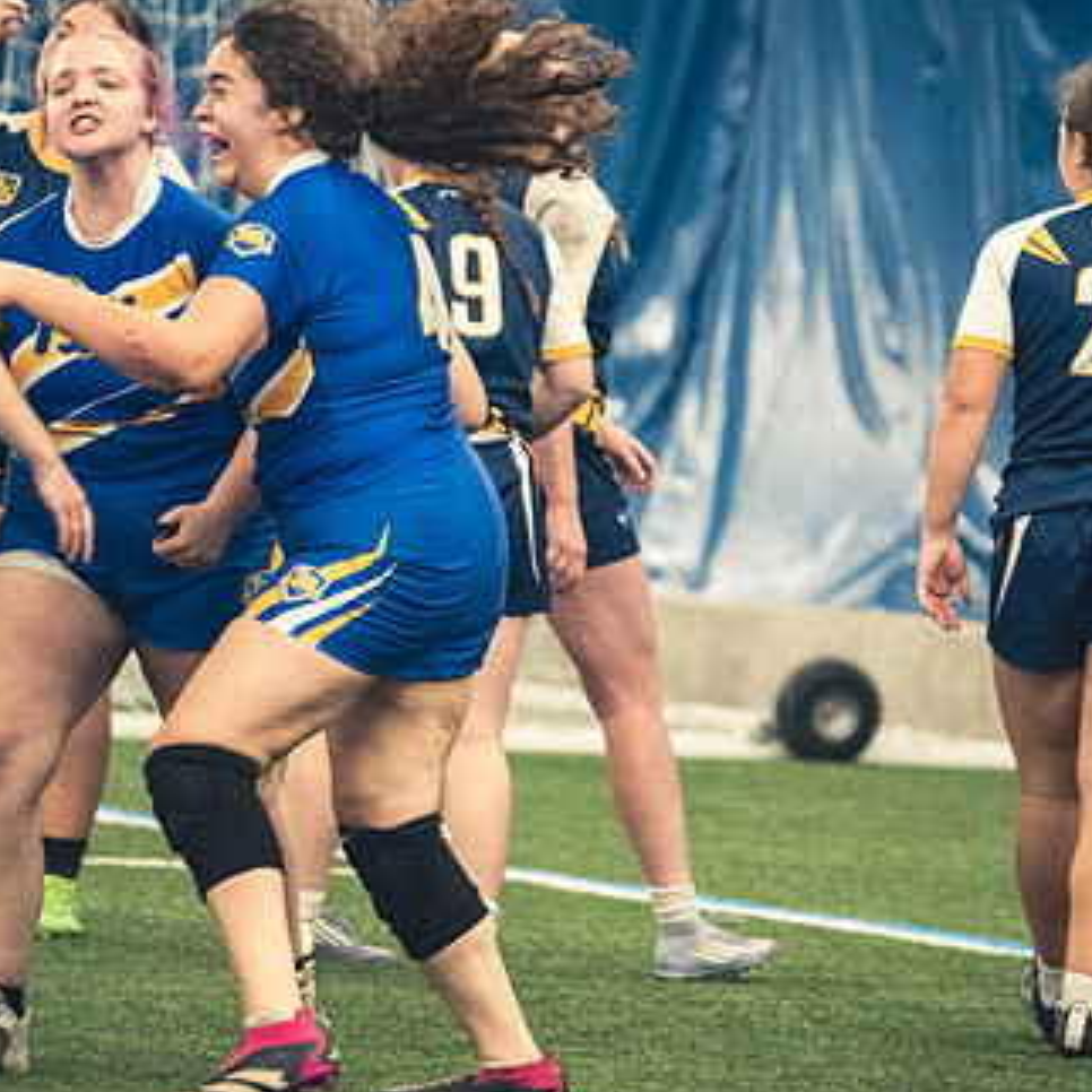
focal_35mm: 459
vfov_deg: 3.8
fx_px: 16382
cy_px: 488
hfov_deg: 3.8
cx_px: 485
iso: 12800
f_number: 2.8
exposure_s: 1/500
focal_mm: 200
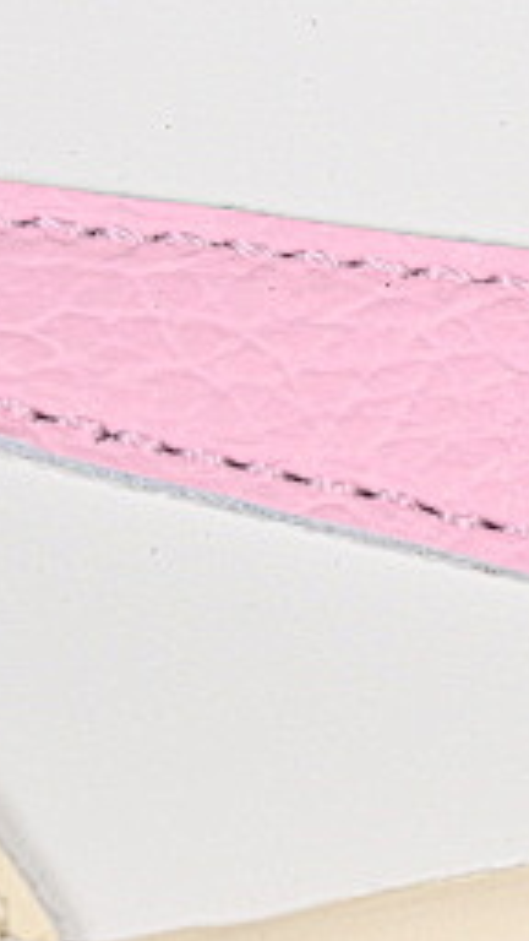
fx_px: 8254
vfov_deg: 6.5
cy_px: 132
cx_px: 985
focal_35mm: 331
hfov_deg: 3.6
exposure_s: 1/80
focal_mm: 50
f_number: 7.1
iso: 160
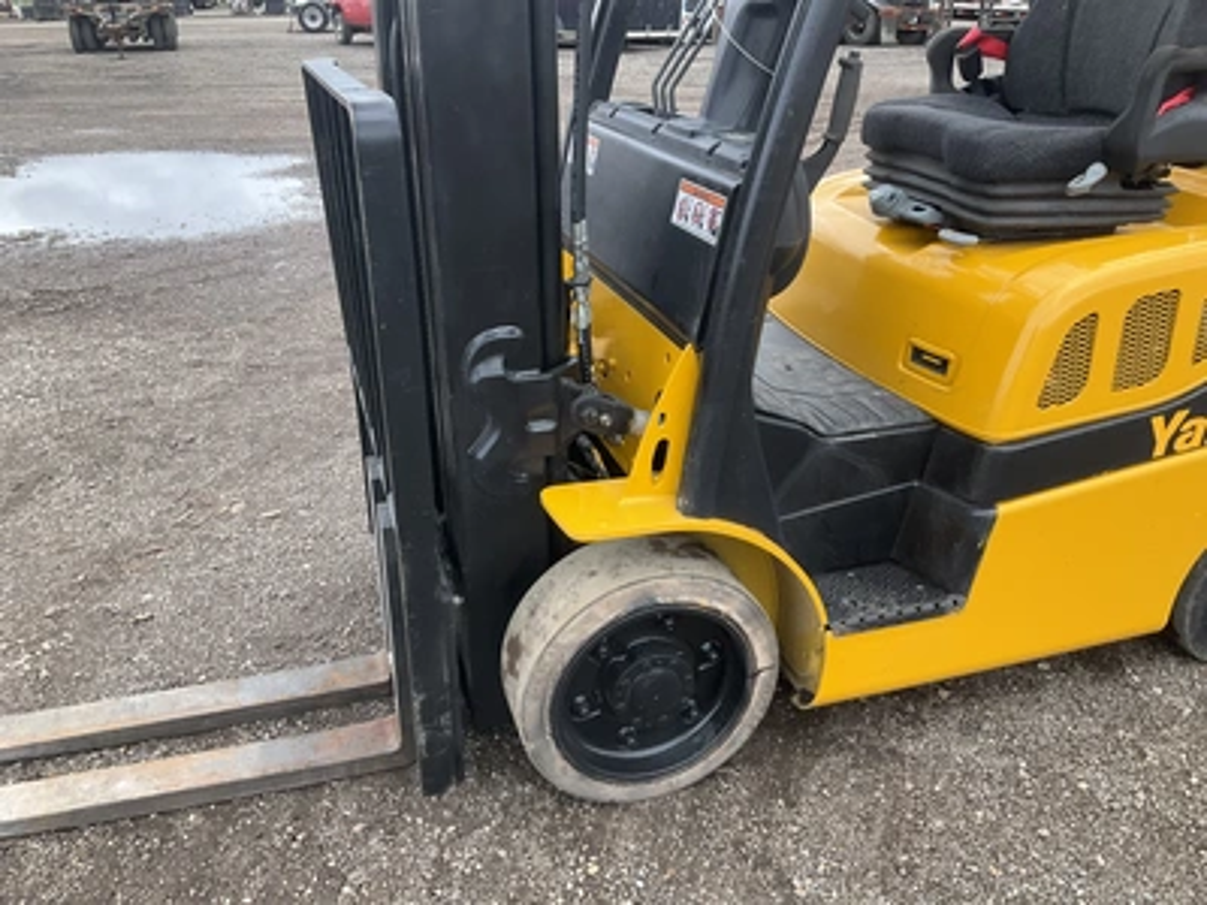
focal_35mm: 29
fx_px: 1011
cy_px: 452
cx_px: 604
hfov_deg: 61.7
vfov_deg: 48.2
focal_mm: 3
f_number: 1.8
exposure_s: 1/233
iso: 25
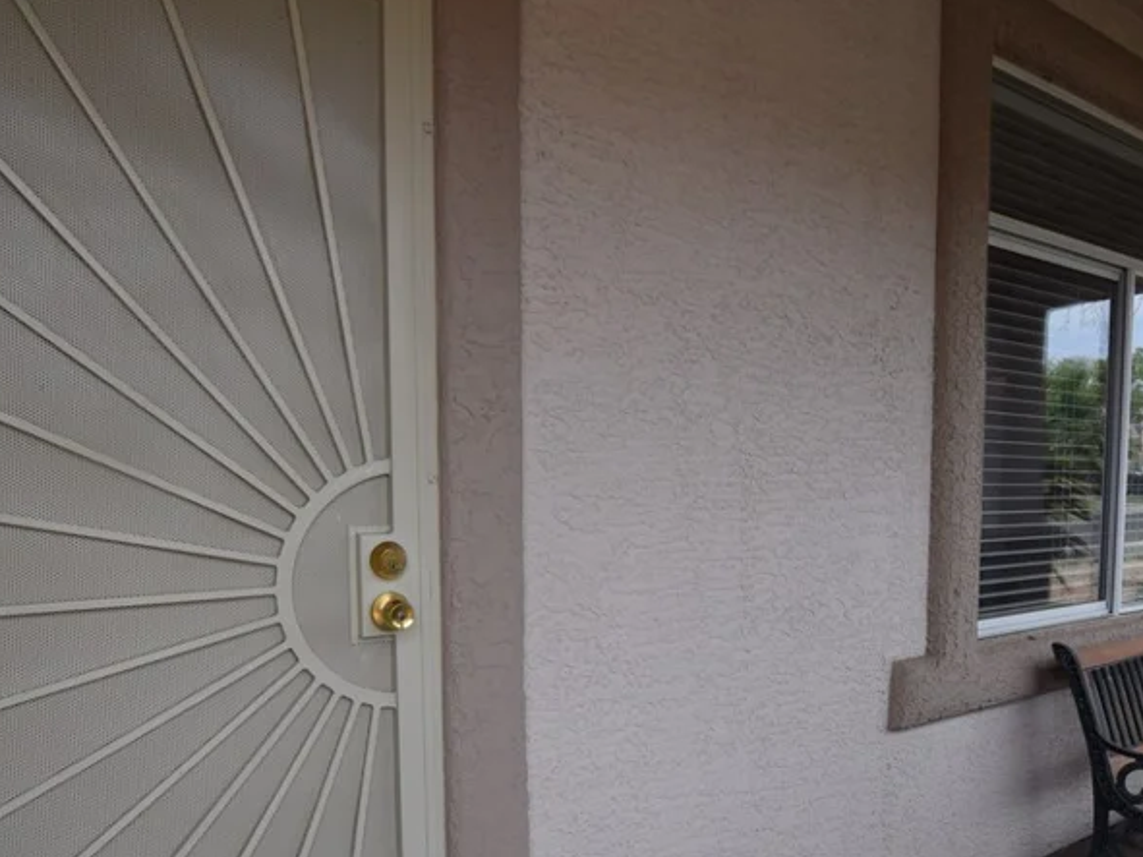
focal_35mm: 25
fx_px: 825
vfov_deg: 54.0
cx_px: 652
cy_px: 558
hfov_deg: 69.1
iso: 280
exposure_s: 1/250
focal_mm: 10
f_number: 8
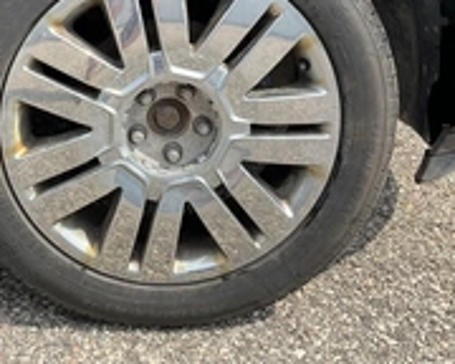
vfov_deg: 23.6
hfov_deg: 29.7
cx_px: 129
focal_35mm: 63
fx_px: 848
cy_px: 46
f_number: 1.8
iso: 25
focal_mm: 3
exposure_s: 1/642
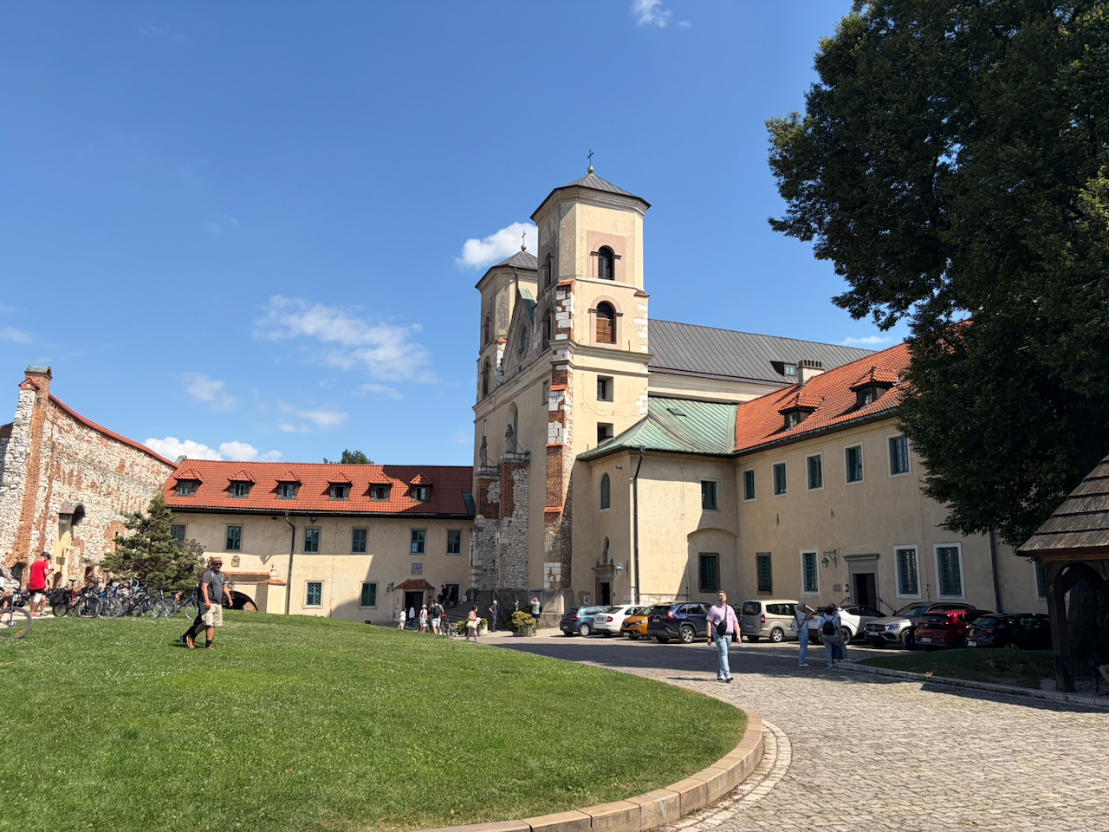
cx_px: 554
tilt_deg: +12.9
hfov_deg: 67.3
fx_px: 833
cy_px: 416
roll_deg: -1.3
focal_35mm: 26
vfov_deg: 53.1
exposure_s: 1/4950
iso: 64
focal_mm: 5.96
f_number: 1.6
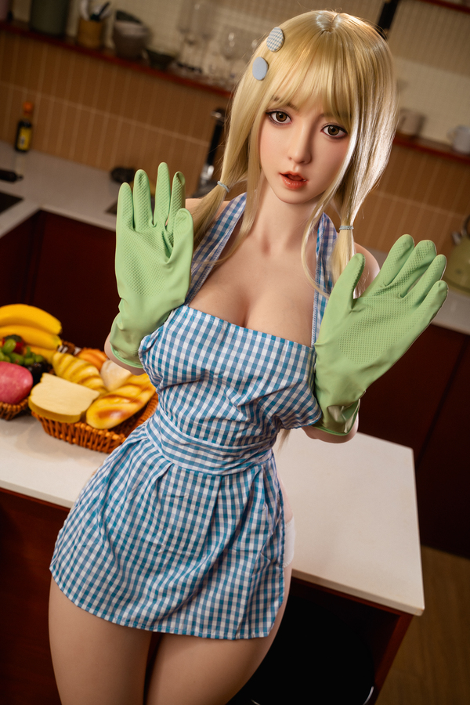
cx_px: 235
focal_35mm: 44
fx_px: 862
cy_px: 352
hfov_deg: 30.5
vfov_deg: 44.5
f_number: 4.5
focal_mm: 44
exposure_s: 1/100
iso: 200
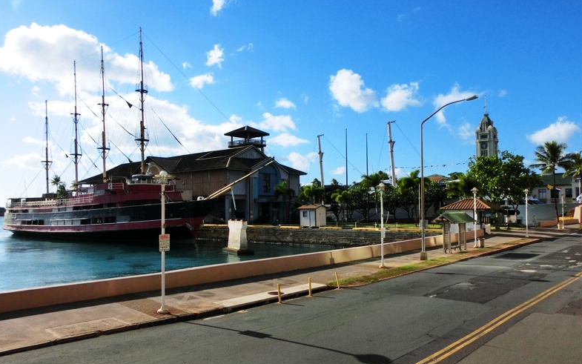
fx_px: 428
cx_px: 289
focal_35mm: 27
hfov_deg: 68.4
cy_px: 192
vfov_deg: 46.0
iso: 80
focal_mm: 4.43
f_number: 8
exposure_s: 1/320
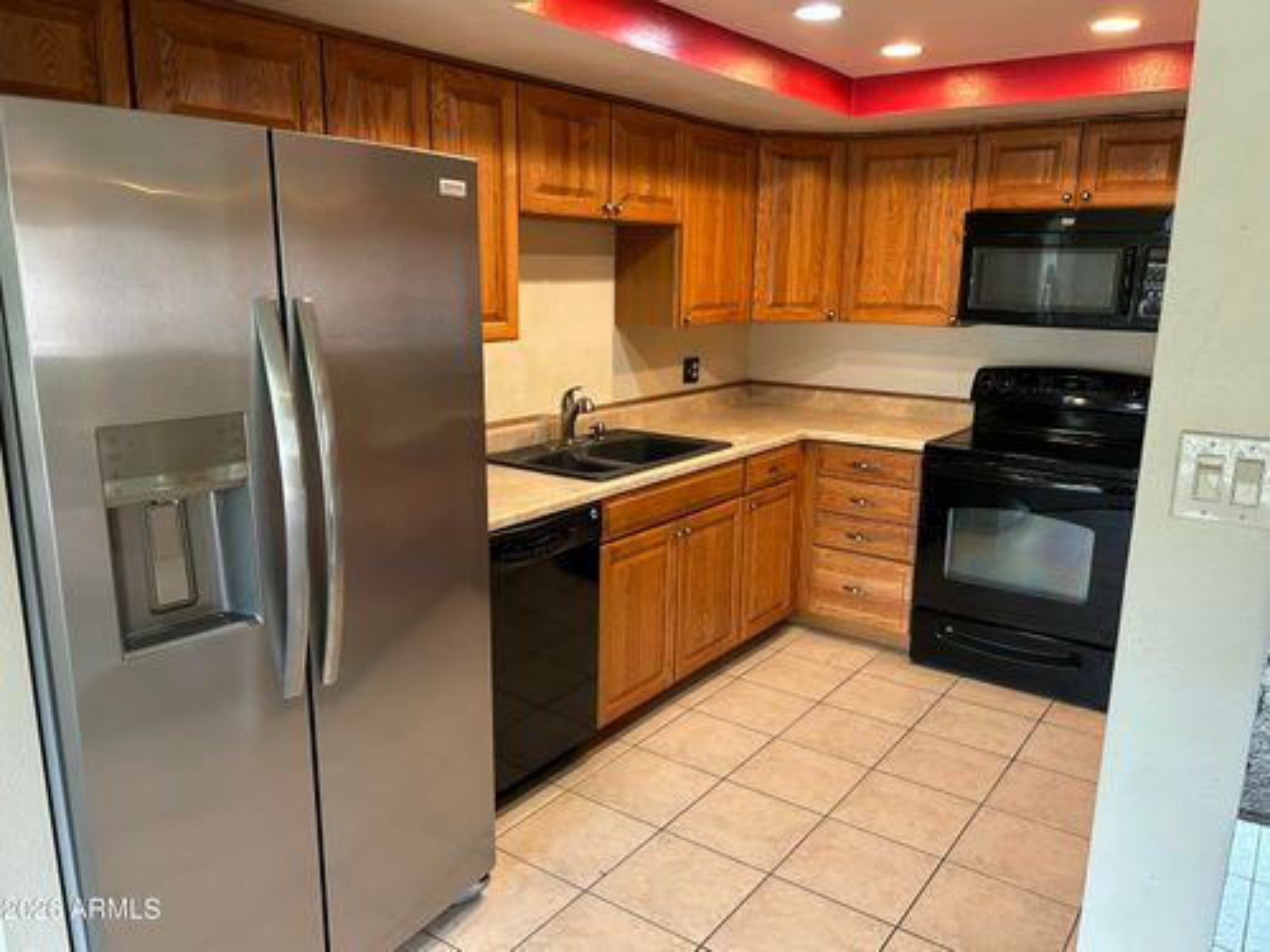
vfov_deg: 53.1
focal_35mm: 26
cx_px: 635
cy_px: 476
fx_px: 954
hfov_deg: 67.3
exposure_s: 1/60
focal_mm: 5.7
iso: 320
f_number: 1.5
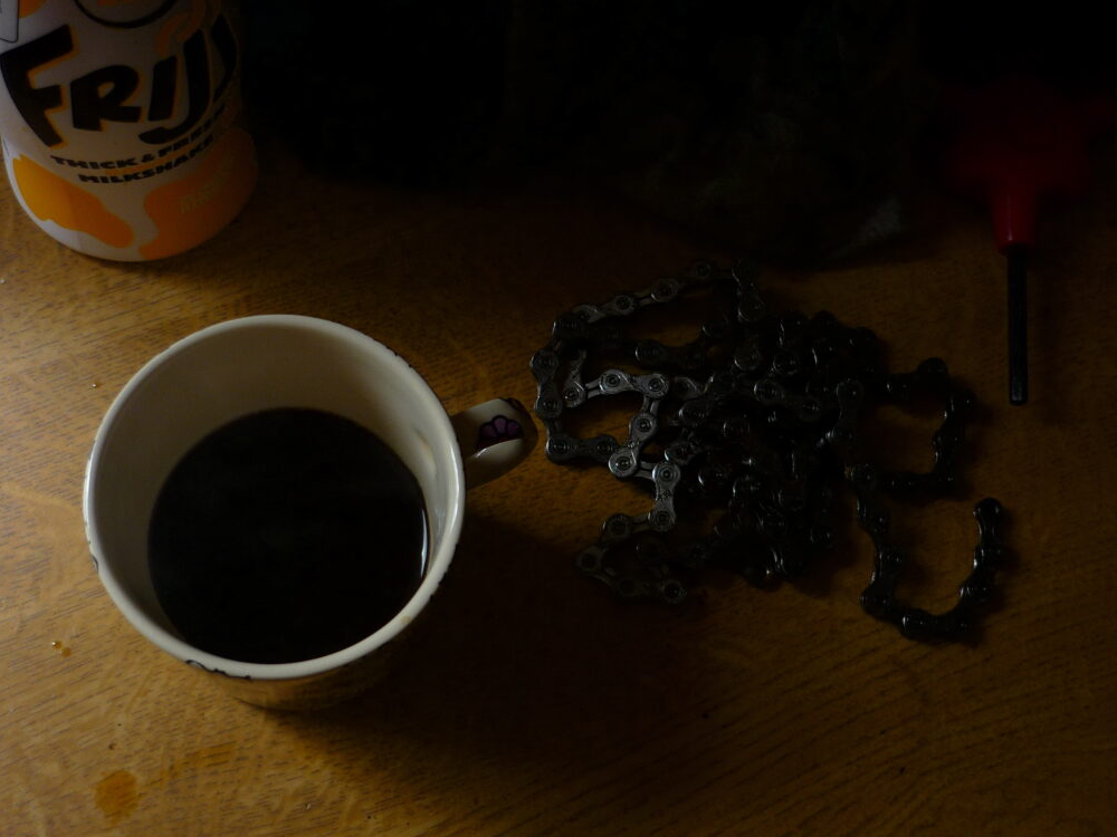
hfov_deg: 44.8
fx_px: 1355
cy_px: 418
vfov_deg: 34.3
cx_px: 553
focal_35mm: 42
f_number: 3
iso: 100
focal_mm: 6.8
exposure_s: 1/125
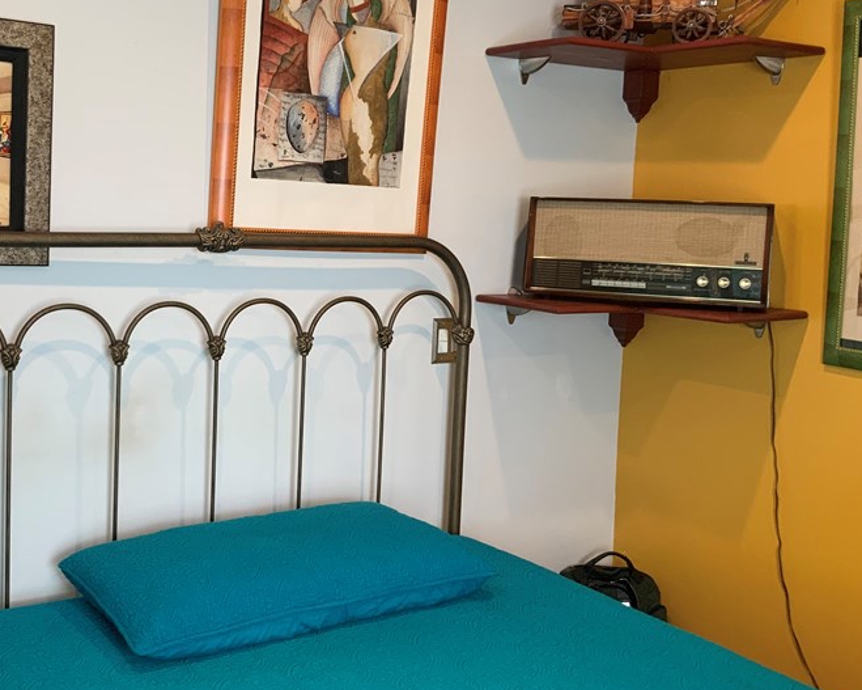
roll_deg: -2.5
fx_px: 1122
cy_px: 308
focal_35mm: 44
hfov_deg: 41.5
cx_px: 294
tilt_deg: -5.6
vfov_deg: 34.1
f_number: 1.8
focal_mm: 3
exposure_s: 1/60
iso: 64
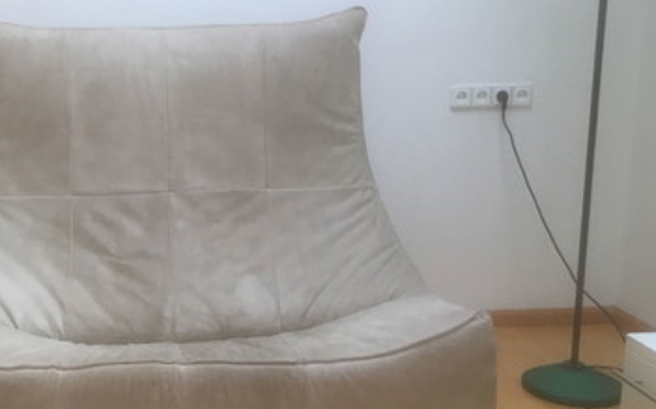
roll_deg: +1.6
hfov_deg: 40.9
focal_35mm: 48
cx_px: 183
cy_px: 226
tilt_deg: -11.5
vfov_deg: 26.8
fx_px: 858
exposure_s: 1/33
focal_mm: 3.3
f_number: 2.4
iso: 32
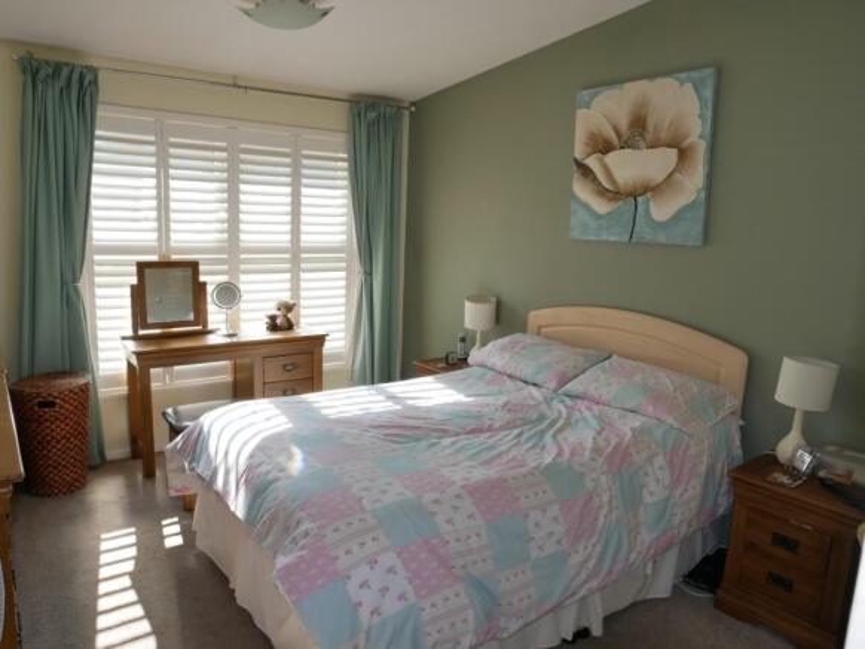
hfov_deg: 71.6
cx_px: 432
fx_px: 600
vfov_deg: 56.9
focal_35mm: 24
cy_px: 324
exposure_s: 1/50
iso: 200
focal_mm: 12
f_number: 7.1
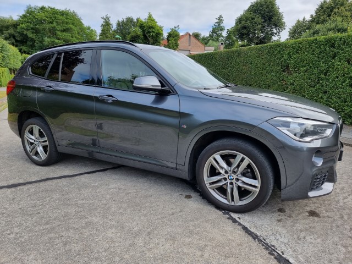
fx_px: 244
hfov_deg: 71.6
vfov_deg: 56.8
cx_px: 176
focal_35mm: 24
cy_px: 132
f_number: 1.8
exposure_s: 1/382
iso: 50
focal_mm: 6.7
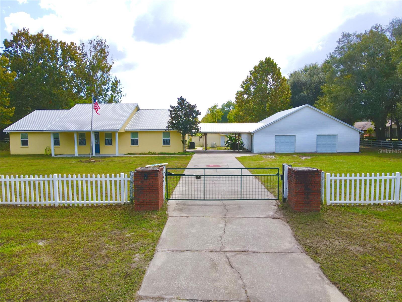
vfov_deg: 56.8
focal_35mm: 24
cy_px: 151
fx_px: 279
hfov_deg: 71.6
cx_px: 201
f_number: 2.8
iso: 100
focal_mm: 4.5
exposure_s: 1/400
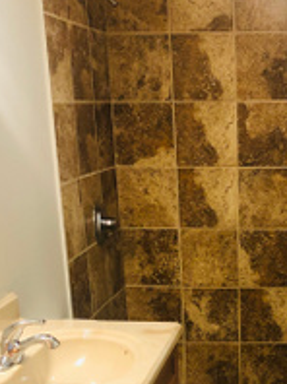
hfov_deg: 21.1
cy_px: 374
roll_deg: +0.4
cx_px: 264
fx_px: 753
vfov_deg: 27.2
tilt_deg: -19.1
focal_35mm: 68
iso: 50
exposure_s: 1/15
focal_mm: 4
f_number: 1.8
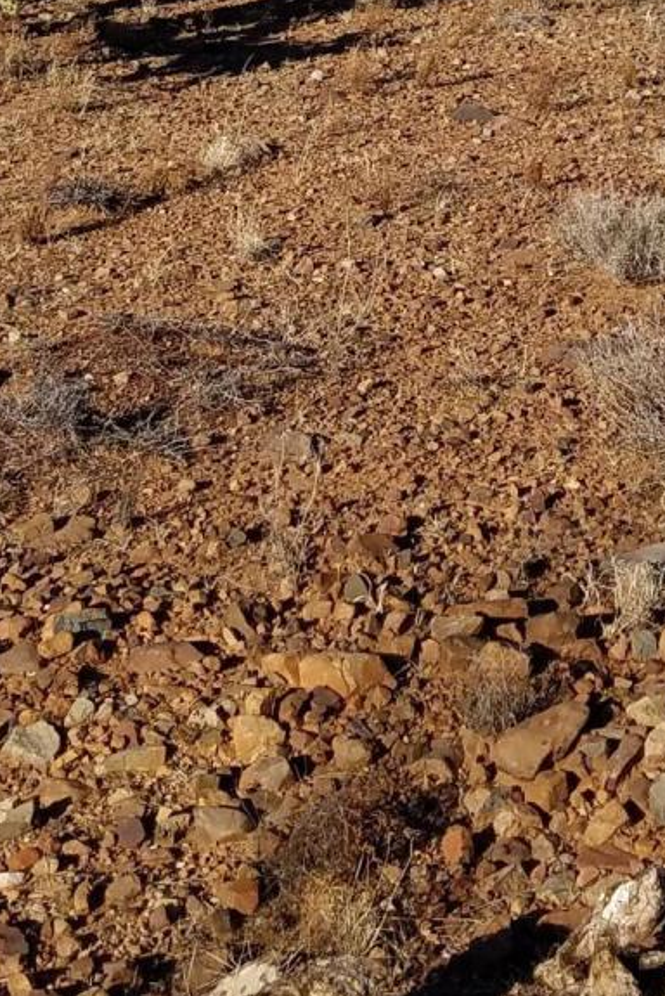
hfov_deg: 14.2
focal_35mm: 94
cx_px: 739
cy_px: -282
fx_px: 2601
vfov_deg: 20.0
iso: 50
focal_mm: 4.2
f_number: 1.7
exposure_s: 1/3632
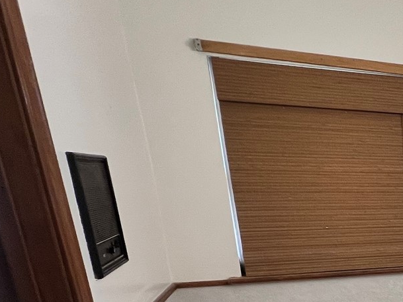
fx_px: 477
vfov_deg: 30.9
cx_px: 564
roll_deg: -0.8
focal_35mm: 41
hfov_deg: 31.1
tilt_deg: -16.8
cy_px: 341
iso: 200
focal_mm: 1.57
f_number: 1.8
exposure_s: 1/120
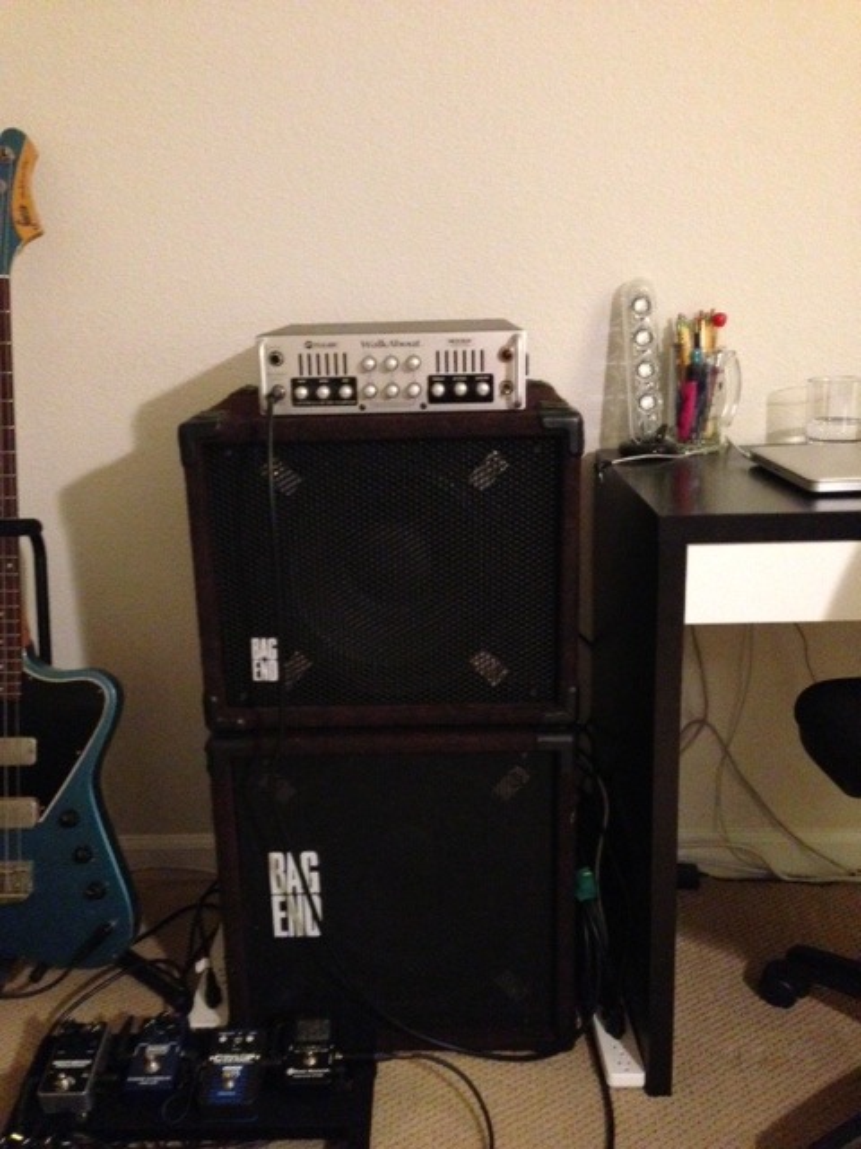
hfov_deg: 42.9
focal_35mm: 33
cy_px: 574
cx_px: 430
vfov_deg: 55.4
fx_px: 1094
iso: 800
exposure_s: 1/15
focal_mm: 4.1
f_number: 2.4
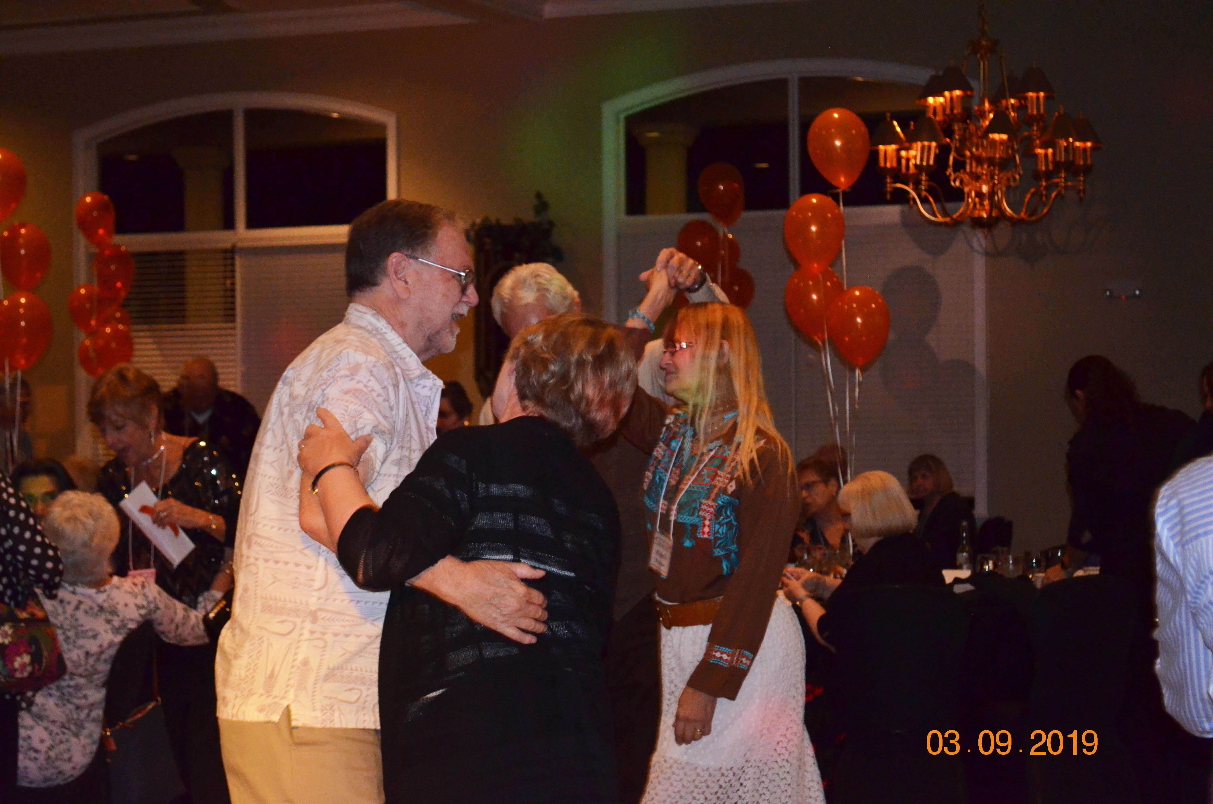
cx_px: 606
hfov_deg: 24.7
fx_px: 2774
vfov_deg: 16.5
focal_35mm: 82
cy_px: 402
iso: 3200
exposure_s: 1/60
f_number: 5.6
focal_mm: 55
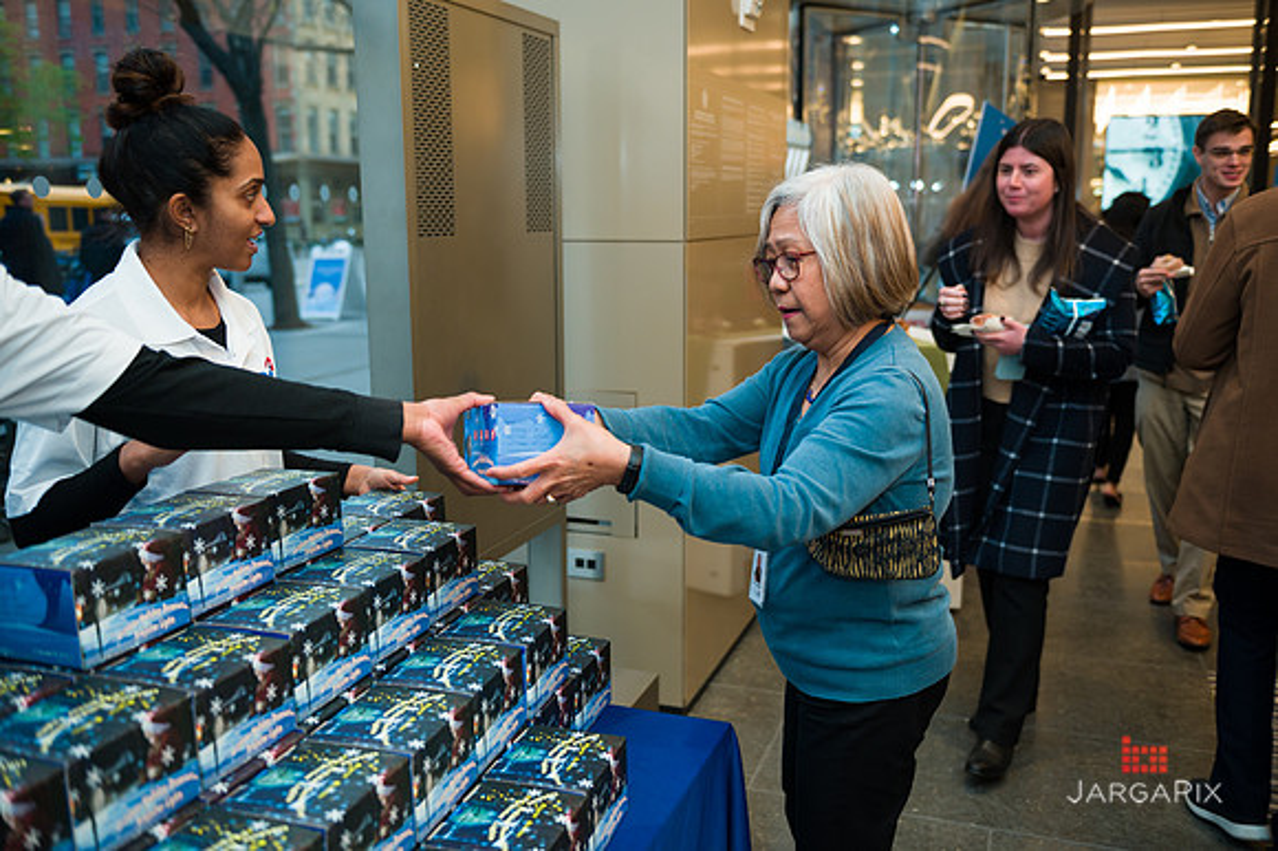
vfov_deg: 41.1
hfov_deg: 58.7
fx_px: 1135
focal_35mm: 32
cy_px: 426
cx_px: 639
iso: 400
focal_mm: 32
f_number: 3.2
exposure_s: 1/200
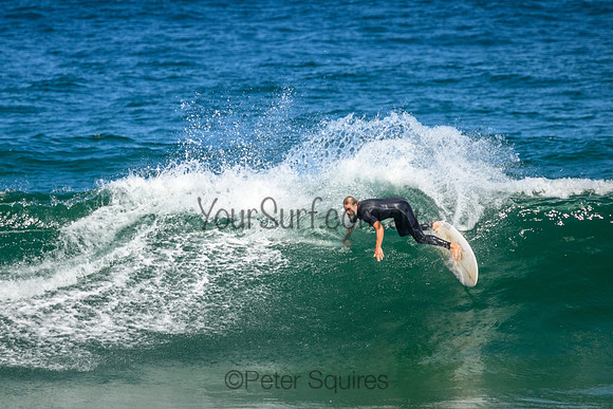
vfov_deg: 1.5
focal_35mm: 920
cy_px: 175
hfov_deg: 2.2
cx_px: 262
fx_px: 15674
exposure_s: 1/2000
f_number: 11
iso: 1400
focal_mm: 800
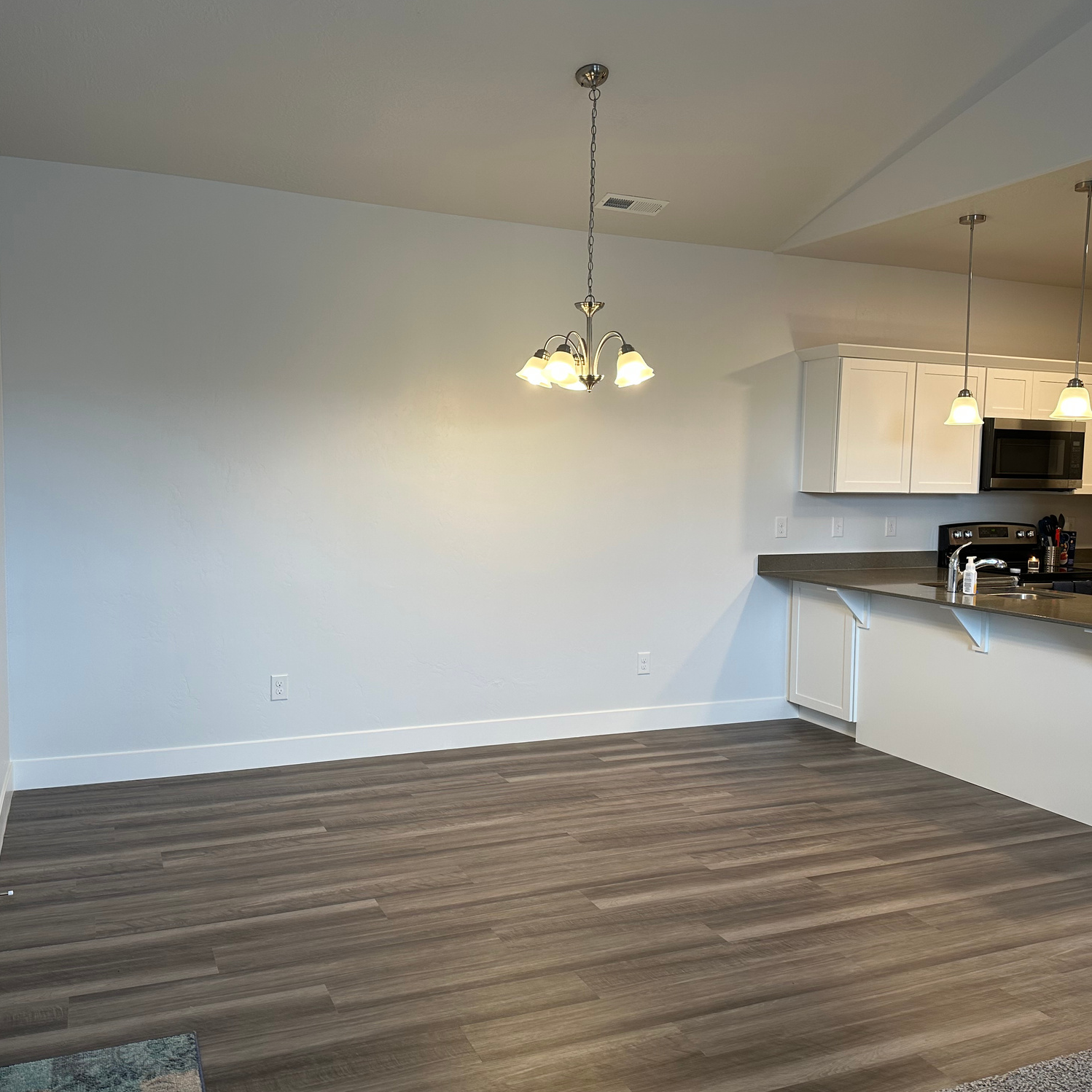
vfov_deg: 55.6
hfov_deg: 55.6
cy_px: 549
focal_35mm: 29
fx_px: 1035
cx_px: 535
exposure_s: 1/120
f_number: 1.78
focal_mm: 6.86
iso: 125
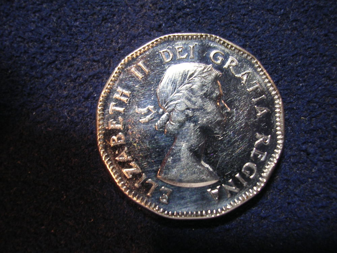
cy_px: 126
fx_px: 370
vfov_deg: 37.7
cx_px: 168
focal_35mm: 38
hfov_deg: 49.0
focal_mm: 5.8
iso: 100
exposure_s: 1/4.7
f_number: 2.8
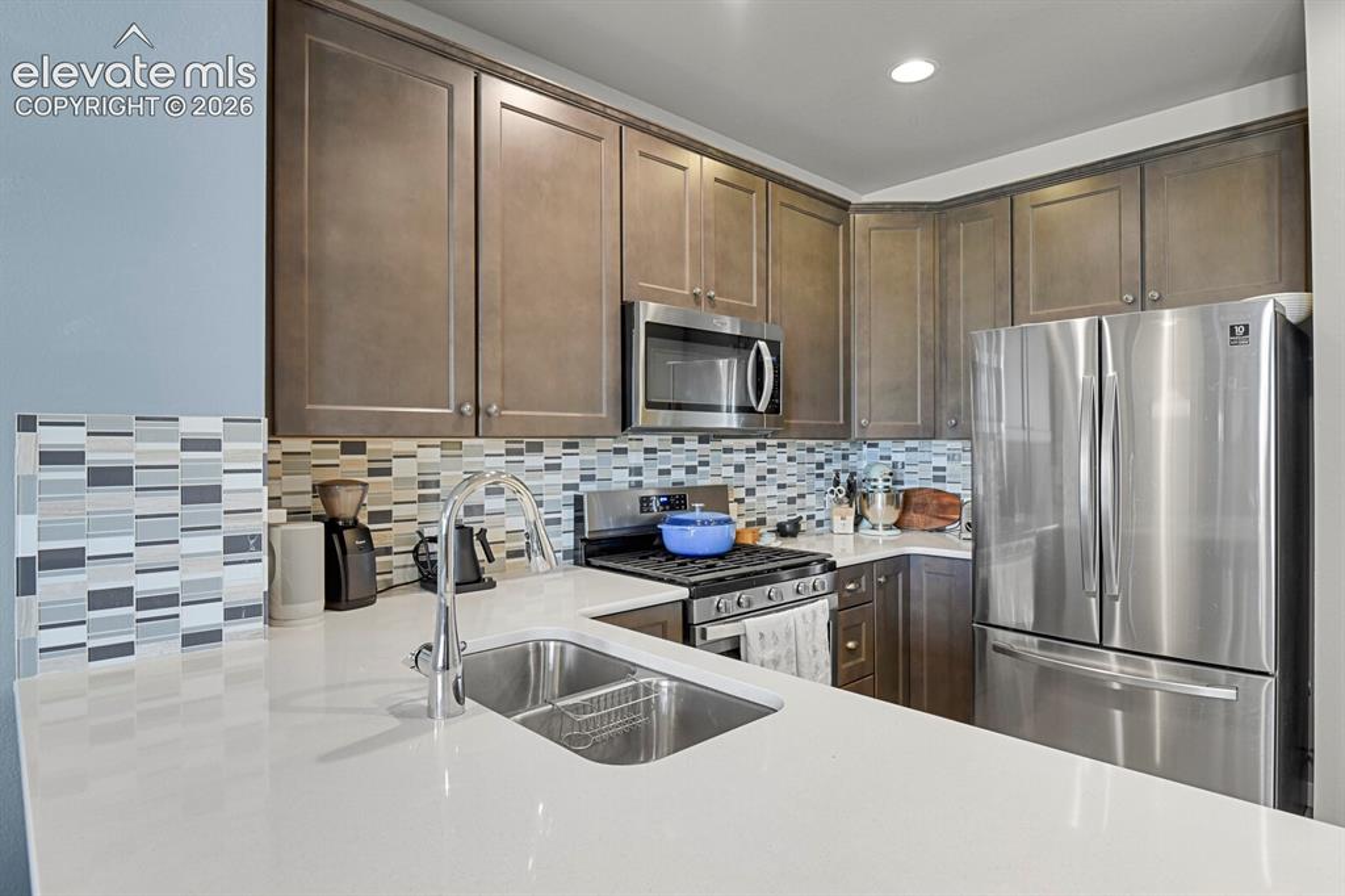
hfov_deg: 86.9
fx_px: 710
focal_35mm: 19
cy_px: 448
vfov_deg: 64.5
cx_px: 672
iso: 12800
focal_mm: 19
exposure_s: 1/6
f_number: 8
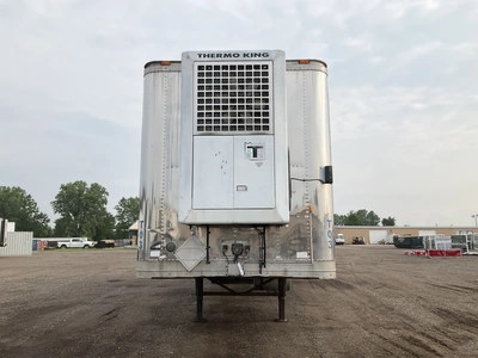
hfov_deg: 61.7
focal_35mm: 29
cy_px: 179
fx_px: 400
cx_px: 239
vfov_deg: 48.2
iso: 25
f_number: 1.8
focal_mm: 3
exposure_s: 1/1451
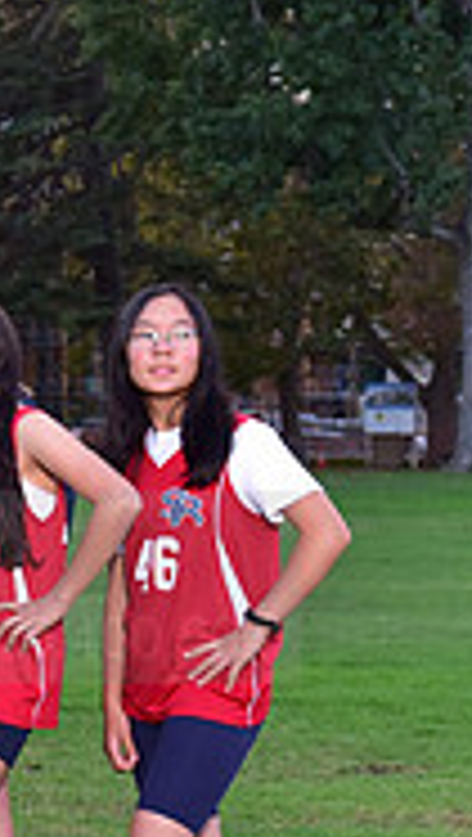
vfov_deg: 12.6
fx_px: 3772
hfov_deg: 6.8
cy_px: 551
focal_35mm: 170
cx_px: -571
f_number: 5.6
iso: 800
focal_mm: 52
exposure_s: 1/200
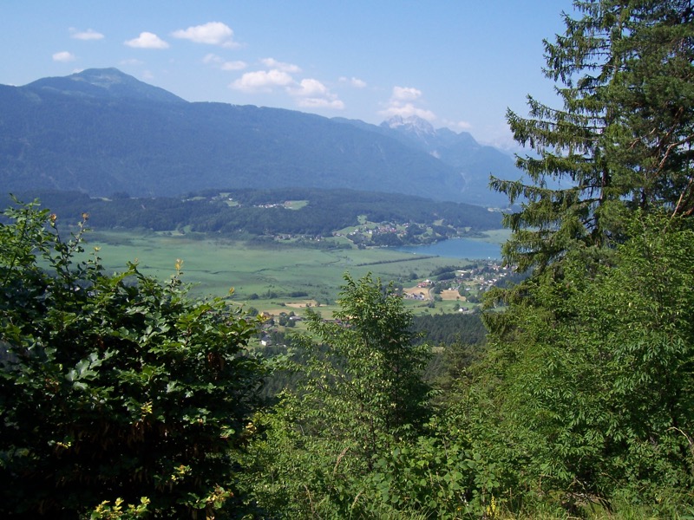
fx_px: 682
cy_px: 260
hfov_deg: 54.0
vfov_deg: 41.8
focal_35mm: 34
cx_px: 347
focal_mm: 5.6
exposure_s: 1/500
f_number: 5.6
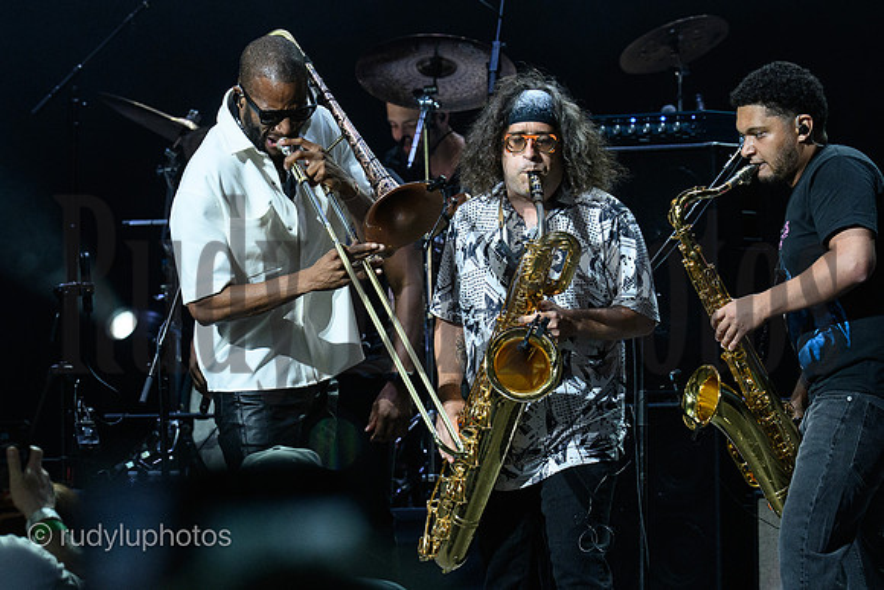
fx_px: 7368
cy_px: 295
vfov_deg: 4.6
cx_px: 442
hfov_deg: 6.9
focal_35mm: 300
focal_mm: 200
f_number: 6.3
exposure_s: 1/800
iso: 3200
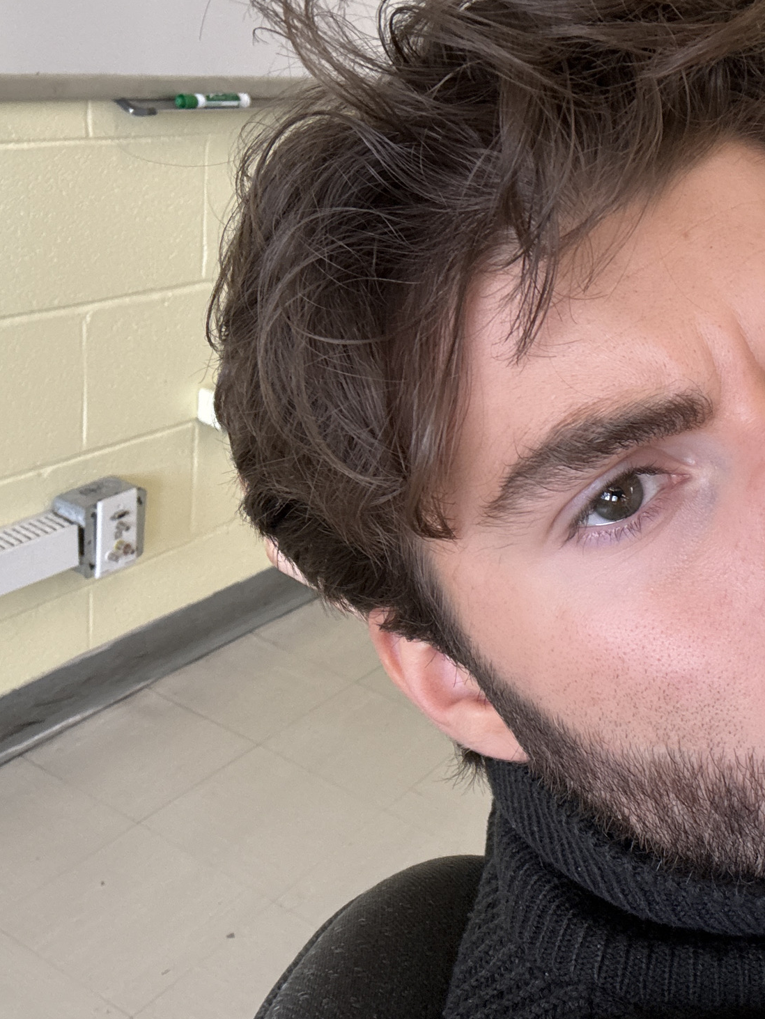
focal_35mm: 41
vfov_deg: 45.8
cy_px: 514
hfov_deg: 34.5
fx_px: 1208
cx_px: 559
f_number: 1.9
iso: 80
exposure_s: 1/63
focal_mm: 2.69
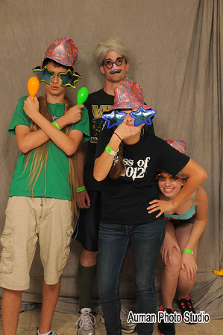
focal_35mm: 48
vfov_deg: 41.2
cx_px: 112
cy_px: 168
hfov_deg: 28.0
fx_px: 447
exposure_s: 1/125
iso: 200
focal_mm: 32
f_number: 6.3
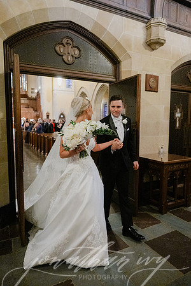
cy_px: 143
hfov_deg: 53.1
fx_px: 191
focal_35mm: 24
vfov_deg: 73.7
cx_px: 96
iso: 8000
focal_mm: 24
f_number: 2.8
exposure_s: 1/200
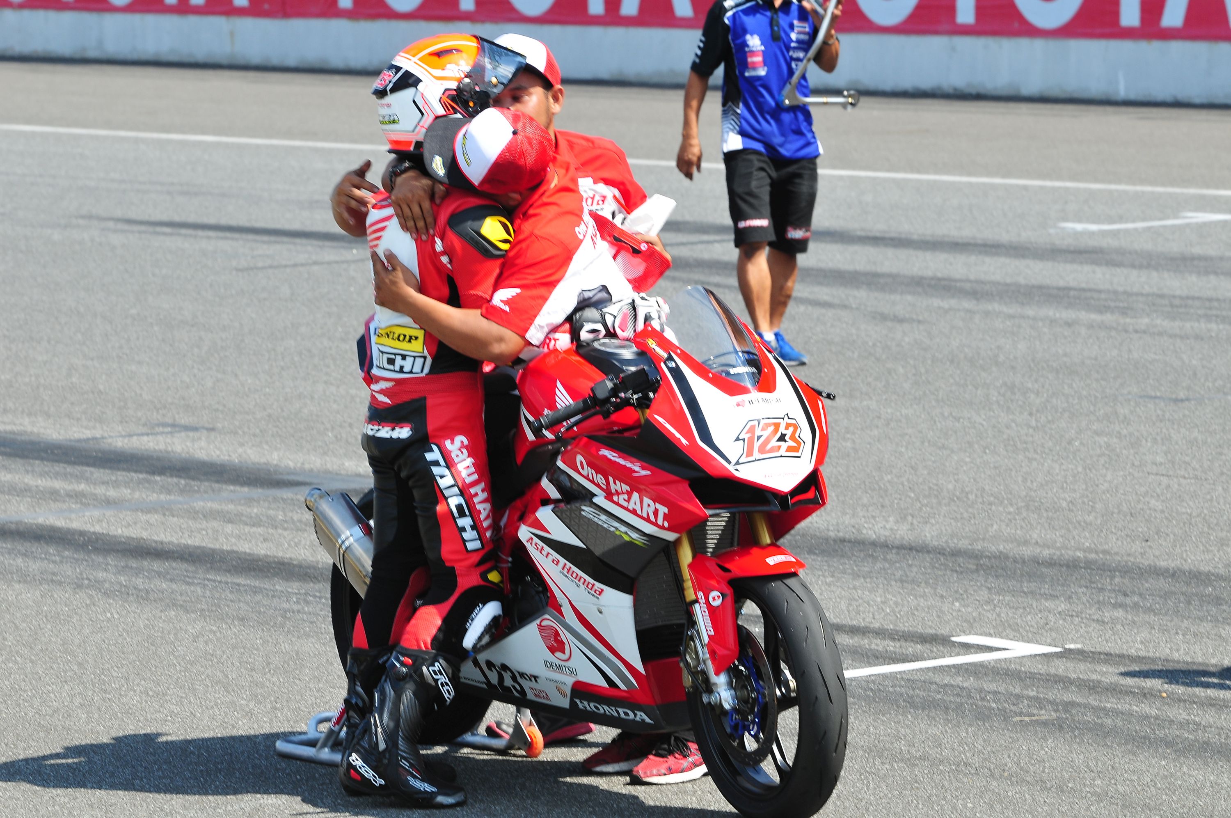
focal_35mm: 202
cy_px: 409
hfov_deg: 10.2
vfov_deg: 6.8
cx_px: 616
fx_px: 6916
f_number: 8
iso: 200
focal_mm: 135
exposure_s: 1/200
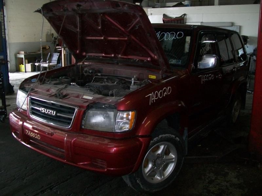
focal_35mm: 36
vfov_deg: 39.7
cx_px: 131
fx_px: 272
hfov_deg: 51.4
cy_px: 98
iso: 160
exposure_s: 1/60
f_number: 2.7
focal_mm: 6
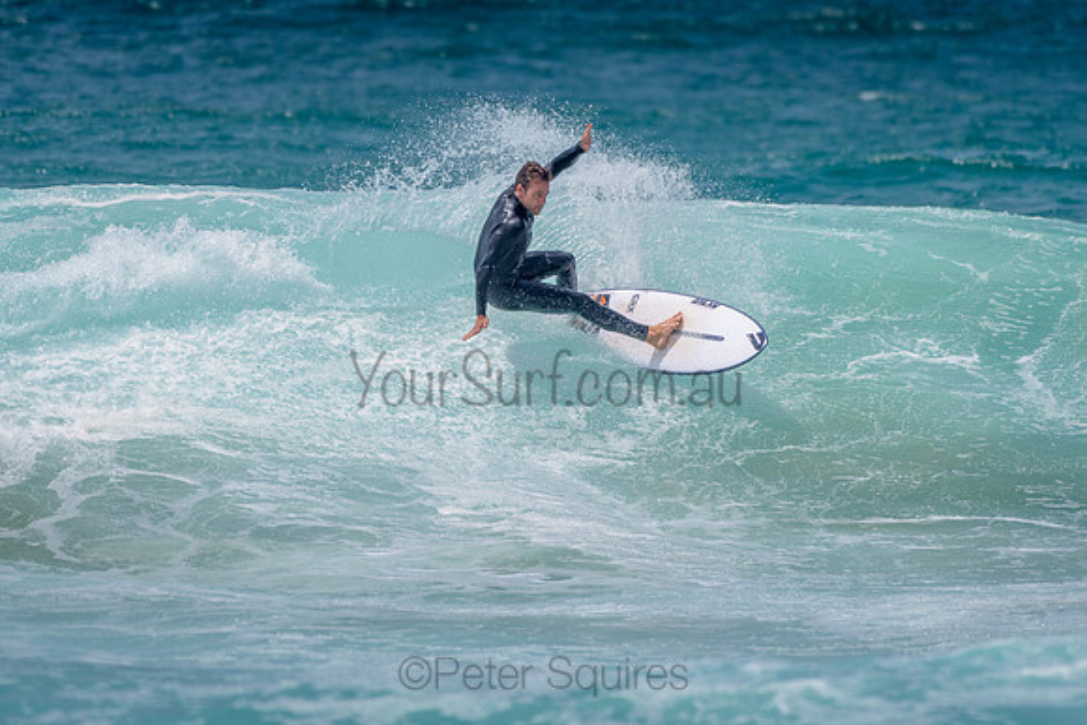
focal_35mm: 614
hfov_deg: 3.4
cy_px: 284
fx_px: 18551
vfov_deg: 2.2
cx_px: 567
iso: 90
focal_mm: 500
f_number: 5.6
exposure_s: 1/2000
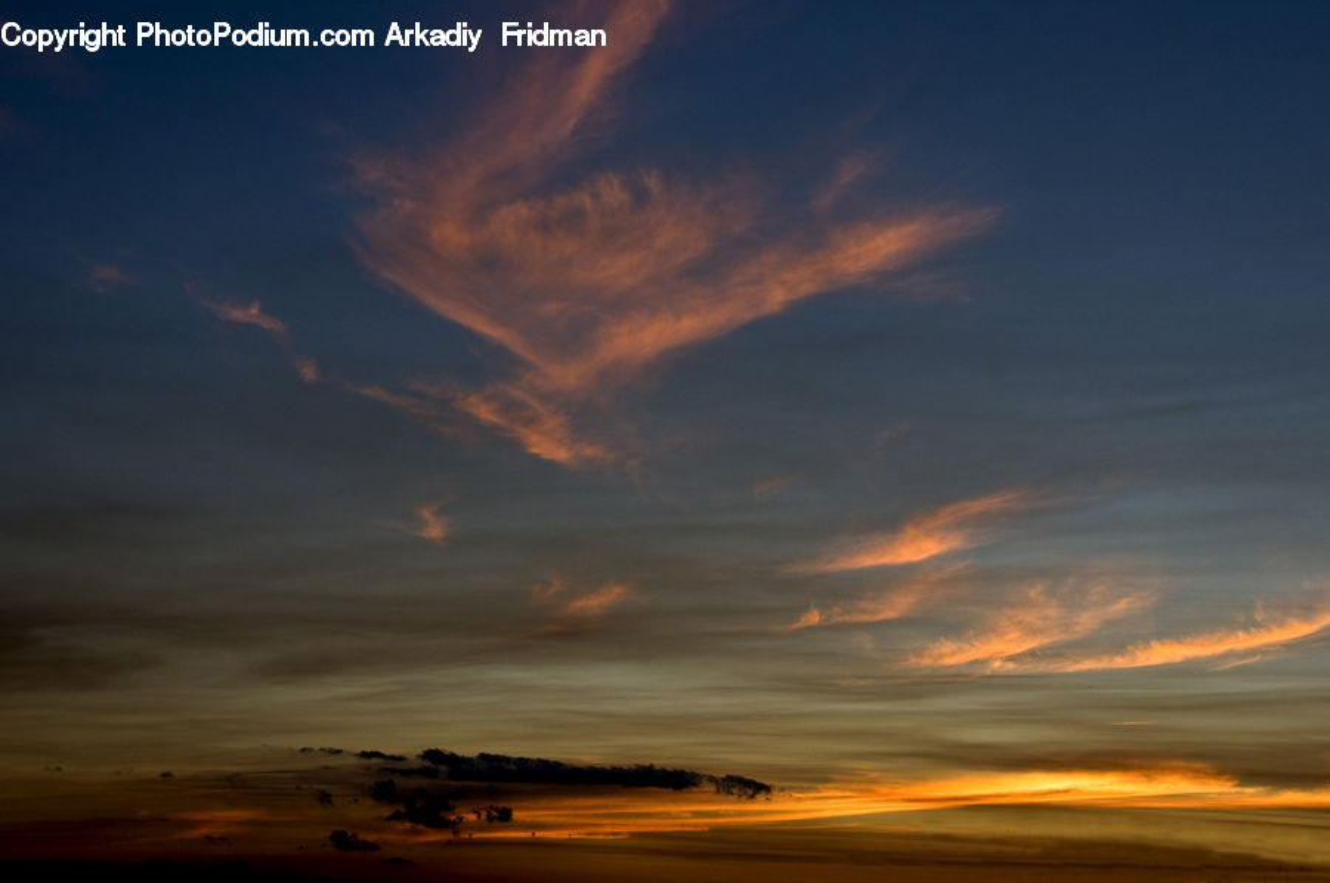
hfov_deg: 36.9
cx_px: 665
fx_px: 1992
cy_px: 442
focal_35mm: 54
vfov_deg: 25.0
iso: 200
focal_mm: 36
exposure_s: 1/100
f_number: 7.1
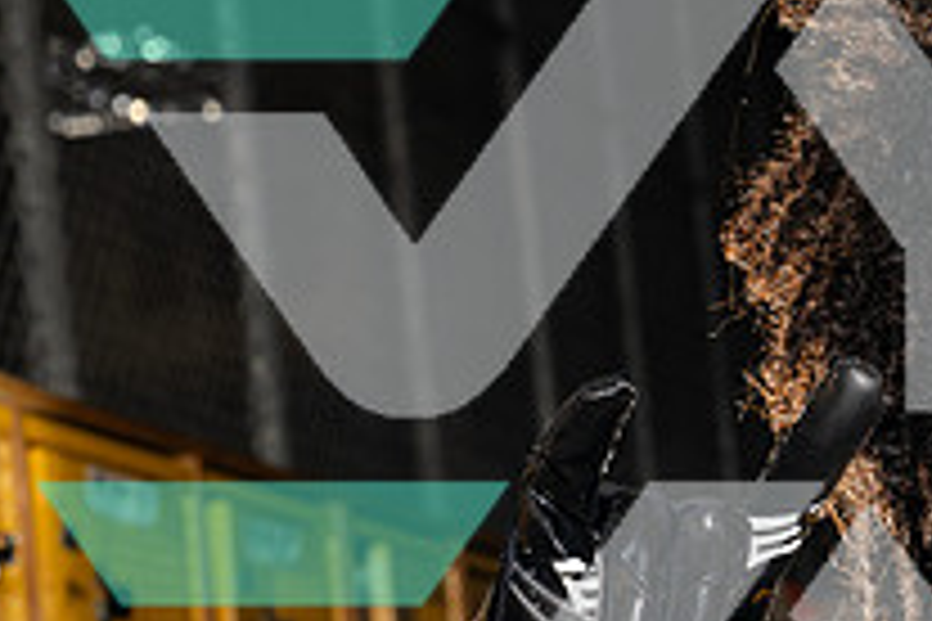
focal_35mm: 182
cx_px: 1184
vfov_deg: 7.5
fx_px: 4711
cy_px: 722
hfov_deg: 11.0
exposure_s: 1/250
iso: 100
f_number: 8
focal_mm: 65
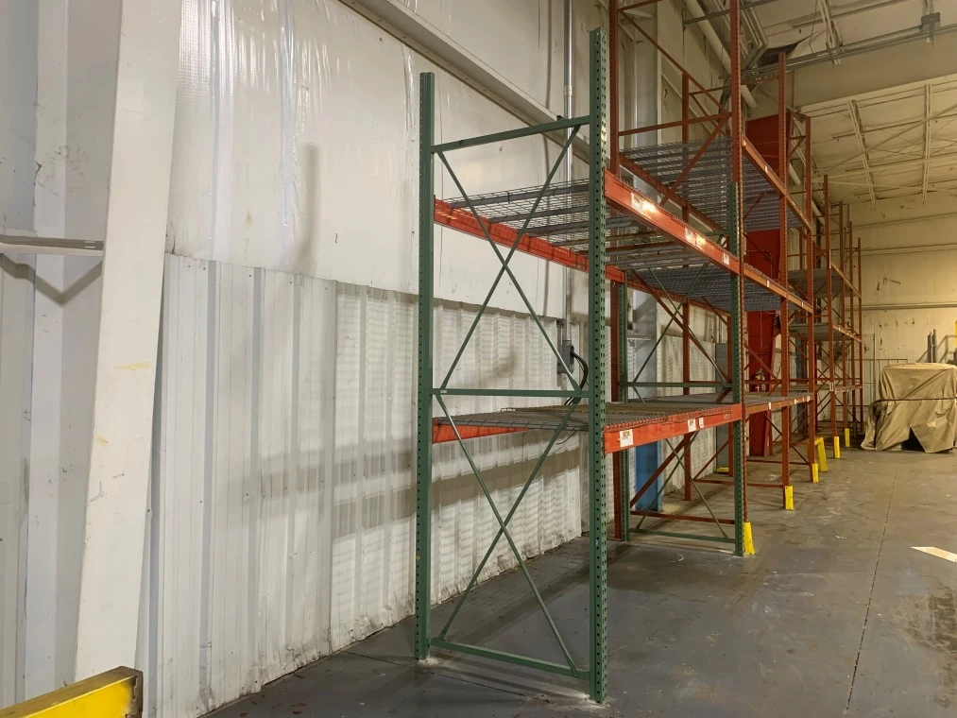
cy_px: 359
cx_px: 478
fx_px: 719
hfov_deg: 67.3
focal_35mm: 26
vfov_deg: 53.1
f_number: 1.8
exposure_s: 1/60
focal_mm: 4.25
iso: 200
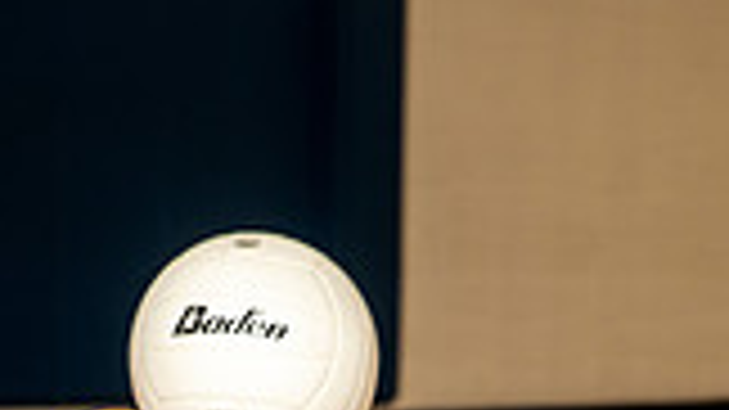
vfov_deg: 6.4
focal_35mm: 180
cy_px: 1005
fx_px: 3478
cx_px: 328
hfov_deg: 12.0
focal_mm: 62
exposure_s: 1/250
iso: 320
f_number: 7.1
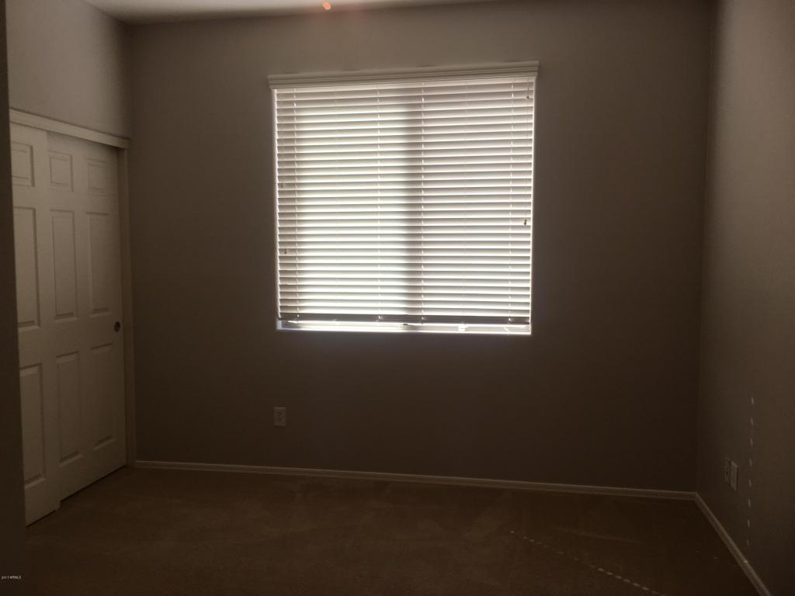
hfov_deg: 61.7
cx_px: 398
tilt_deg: -5.3
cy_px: 298
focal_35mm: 29
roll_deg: +0.8
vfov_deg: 48.2
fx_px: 666
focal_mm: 4.15
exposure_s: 1/60
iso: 25
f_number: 2.2
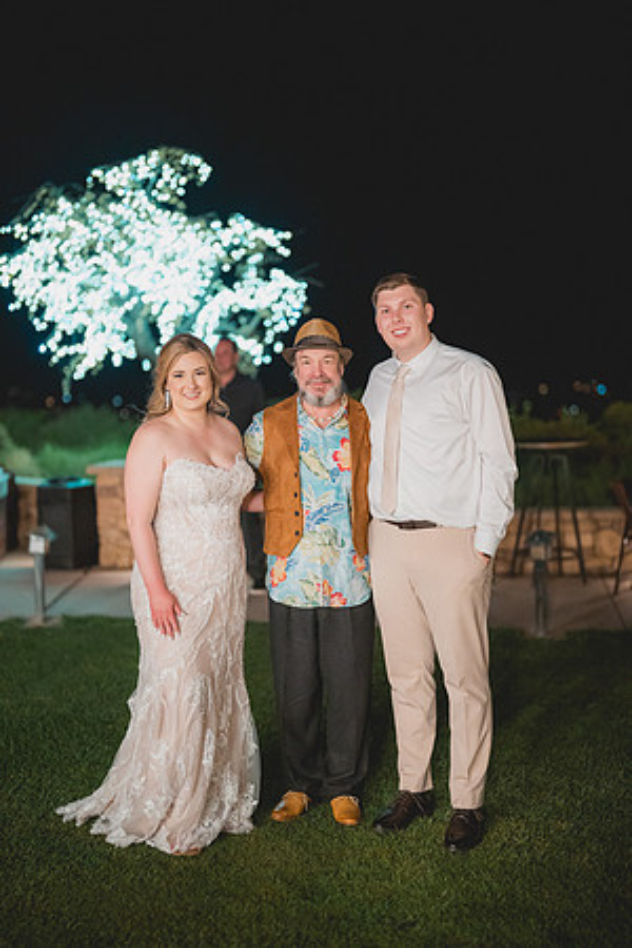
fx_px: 1317
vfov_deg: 39.6
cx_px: 316
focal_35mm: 50
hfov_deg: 27.0
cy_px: 474
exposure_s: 1/200
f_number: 1.2
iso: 4000
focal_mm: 50
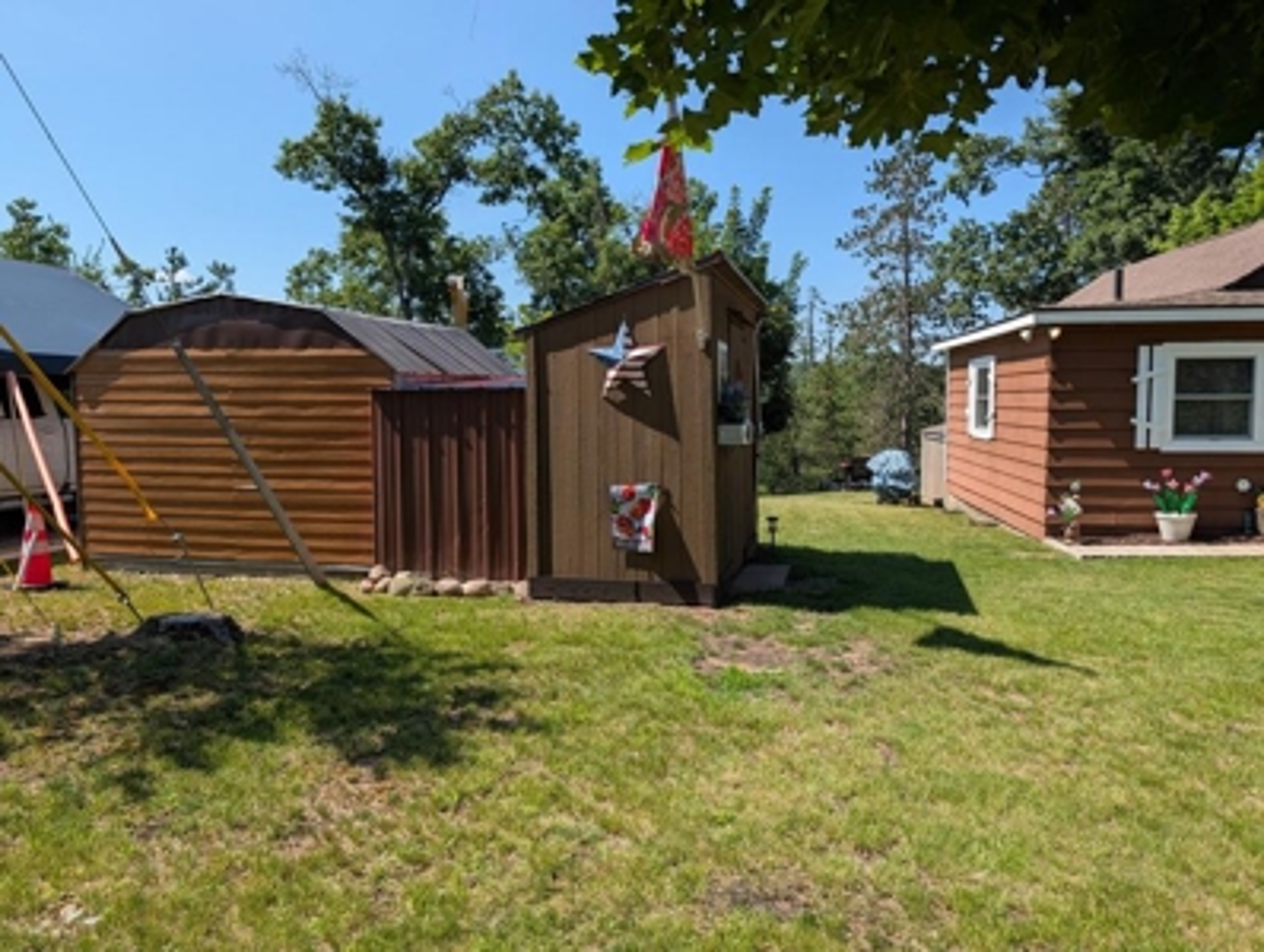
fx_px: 878
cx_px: 632
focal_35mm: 24
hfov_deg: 71.5
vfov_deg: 57.0
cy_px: 476
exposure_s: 1/974
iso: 21
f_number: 1.68
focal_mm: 6.9
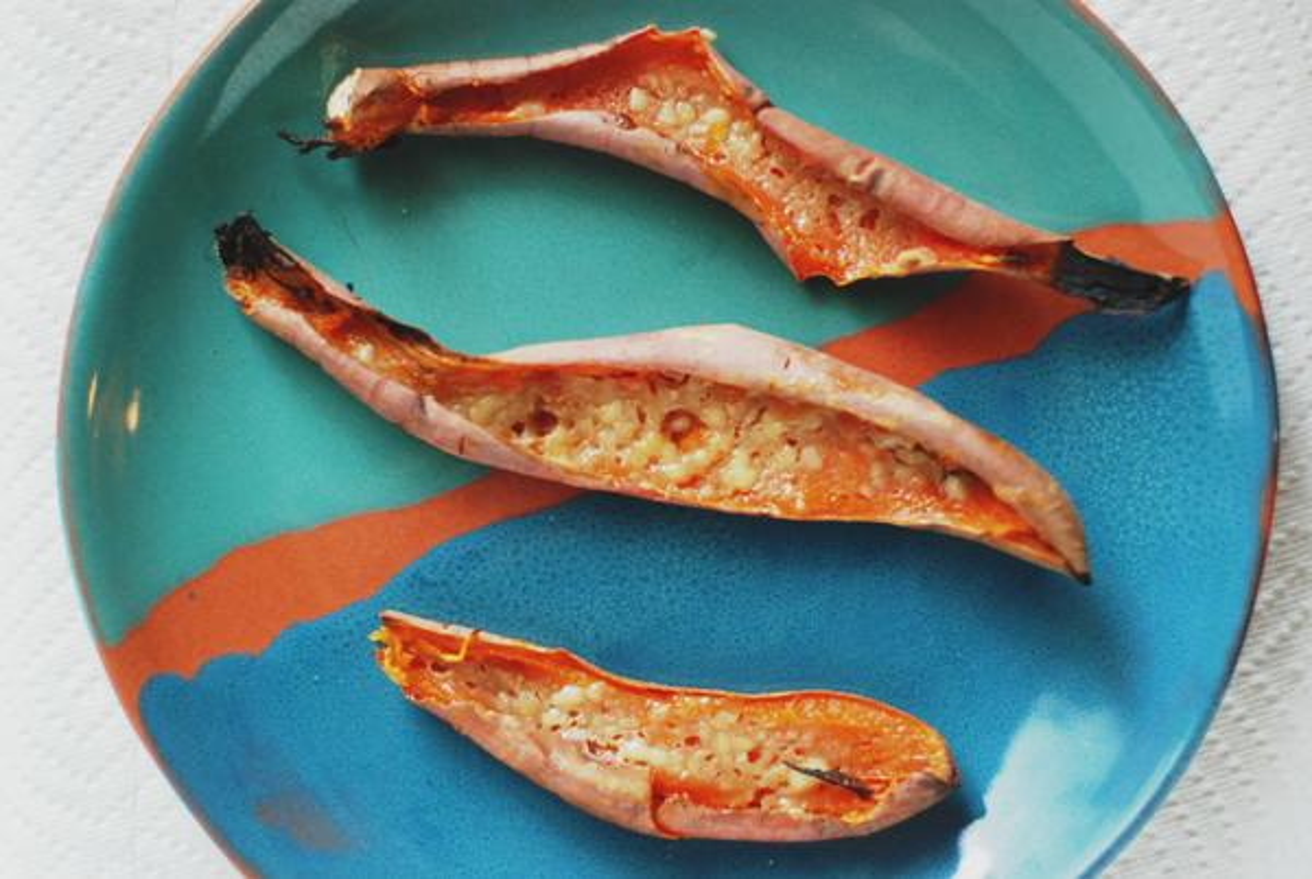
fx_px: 2737
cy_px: 440
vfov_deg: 18.2
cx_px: 656
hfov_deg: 27.0
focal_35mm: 75
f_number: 2
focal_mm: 50
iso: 800
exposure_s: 1/100
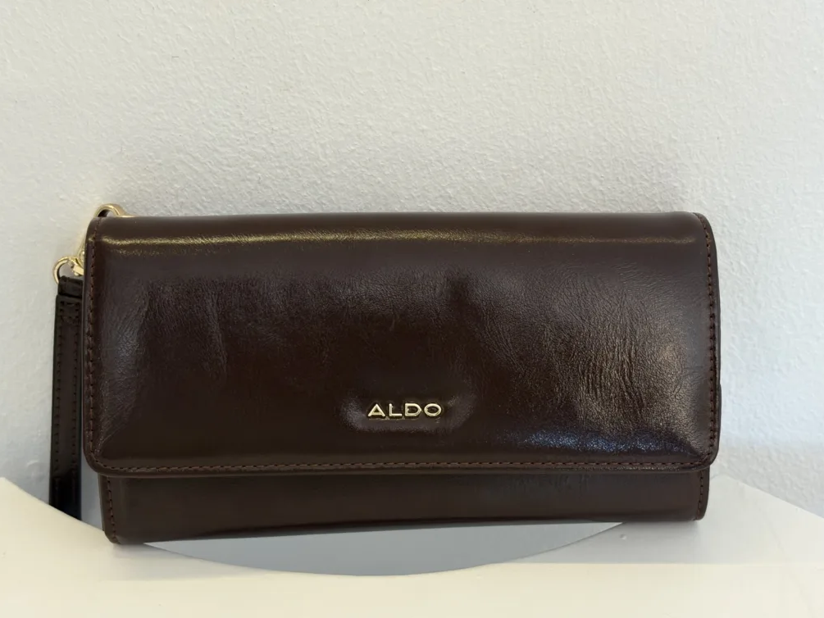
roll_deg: +0.0
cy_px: 305
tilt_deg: -27.7
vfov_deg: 27.5
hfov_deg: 36.2
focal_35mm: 53
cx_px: 415
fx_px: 1262
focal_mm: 5.96
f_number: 1.6
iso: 64
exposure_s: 1/100
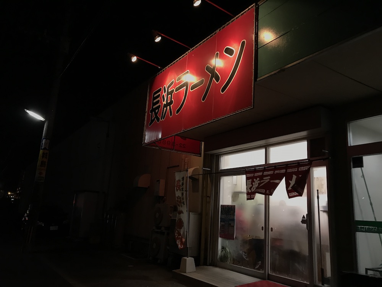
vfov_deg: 49.7
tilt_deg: +14.6
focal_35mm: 28
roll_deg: -3.5
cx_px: 191
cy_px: 144
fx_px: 309
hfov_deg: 63.4
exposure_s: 1/15
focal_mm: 3.99
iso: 40
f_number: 1.8
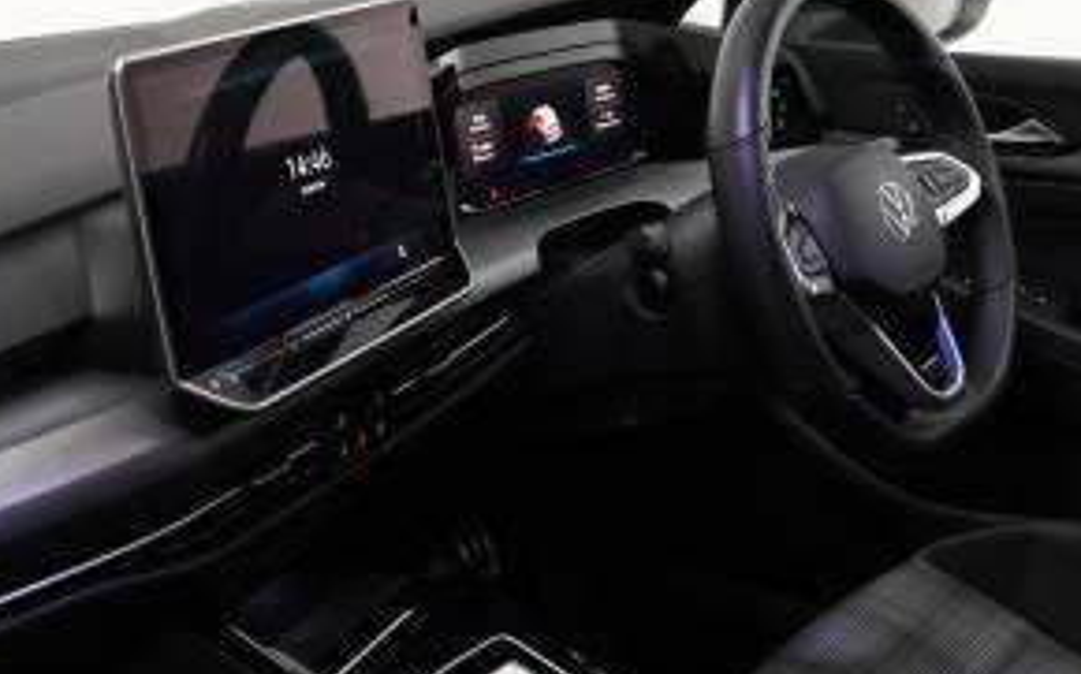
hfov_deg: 37.5
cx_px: 548
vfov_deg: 24.0
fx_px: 1590
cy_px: 324
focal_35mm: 54
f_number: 2.8
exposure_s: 1/160
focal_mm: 24
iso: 2500
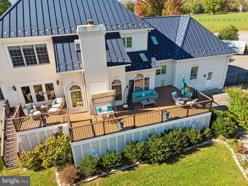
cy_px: 93
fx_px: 172
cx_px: 124
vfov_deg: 56.8
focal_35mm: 24
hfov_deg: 71.6
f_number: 2.8
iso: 100
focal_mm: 4.5
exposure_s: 1/640
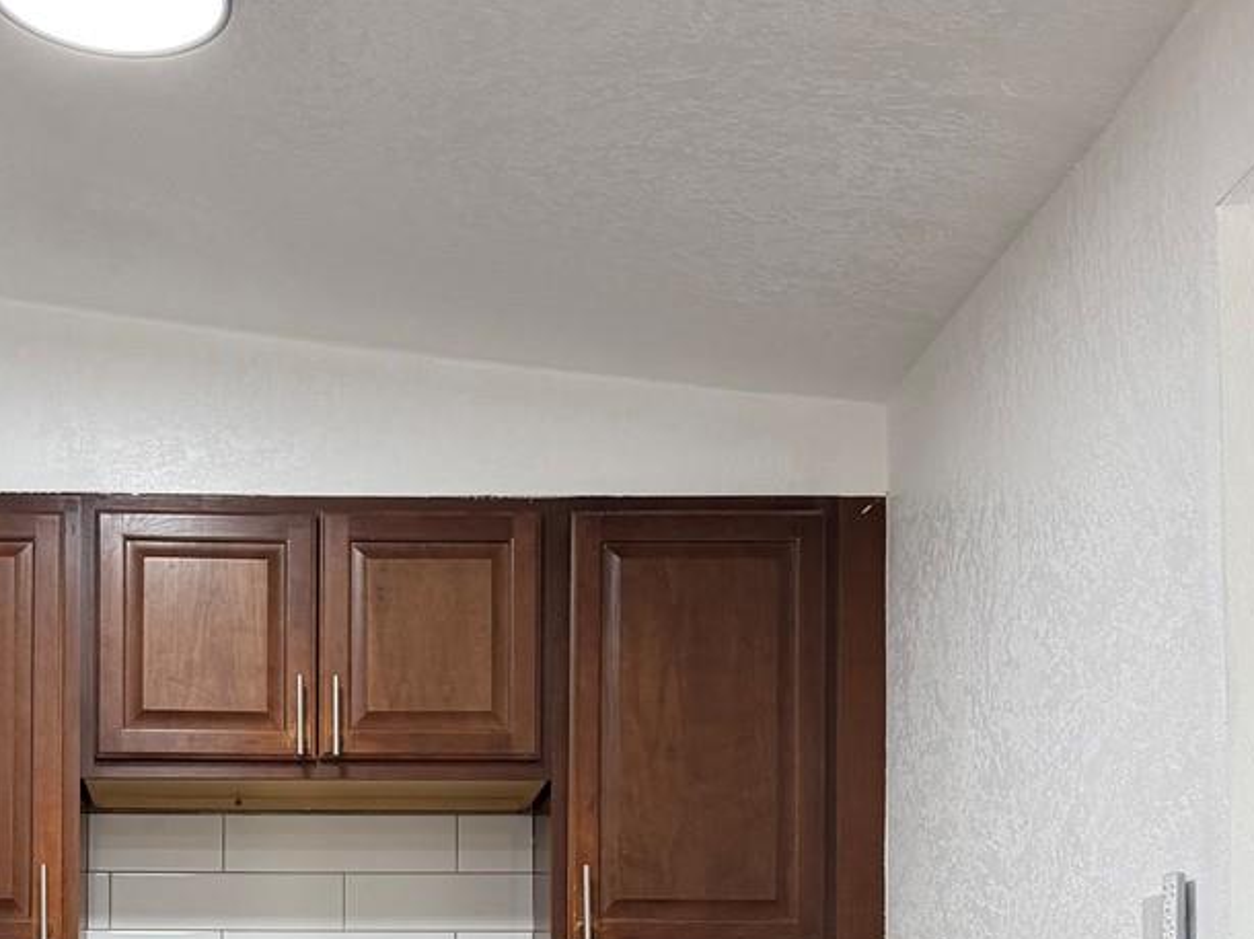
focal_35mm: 63
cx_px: 278
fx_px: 2281
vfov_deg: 21.9
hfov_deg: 30.1
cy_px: 1048
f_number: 1.78
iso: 200
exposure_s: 1/121
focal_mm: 6.76
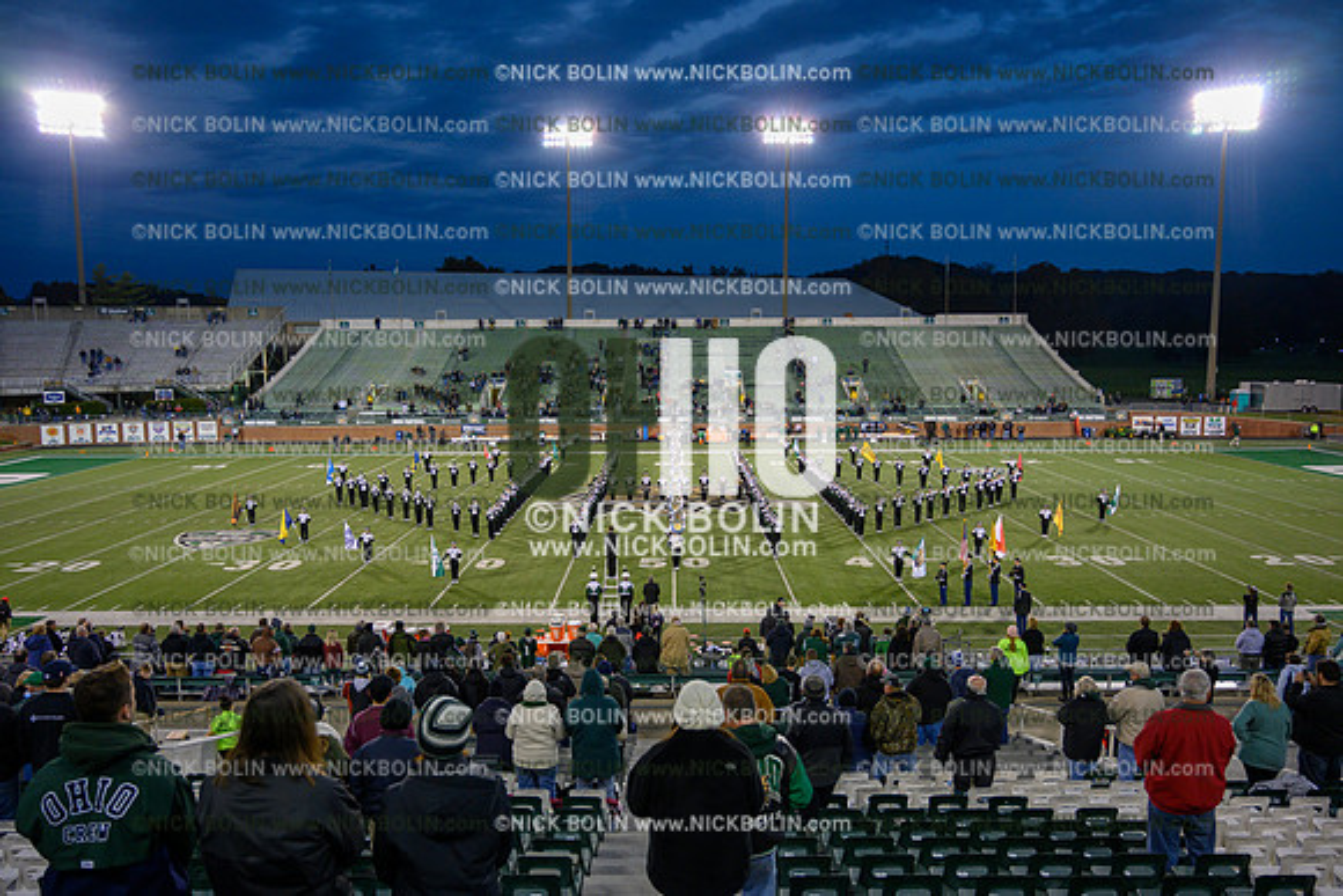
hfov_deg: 68.4
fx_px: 989
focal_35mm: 26
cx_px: 672
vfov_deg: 48.8
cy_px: 448
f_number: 4
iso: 2000
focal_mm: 26.5
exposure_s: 1/320
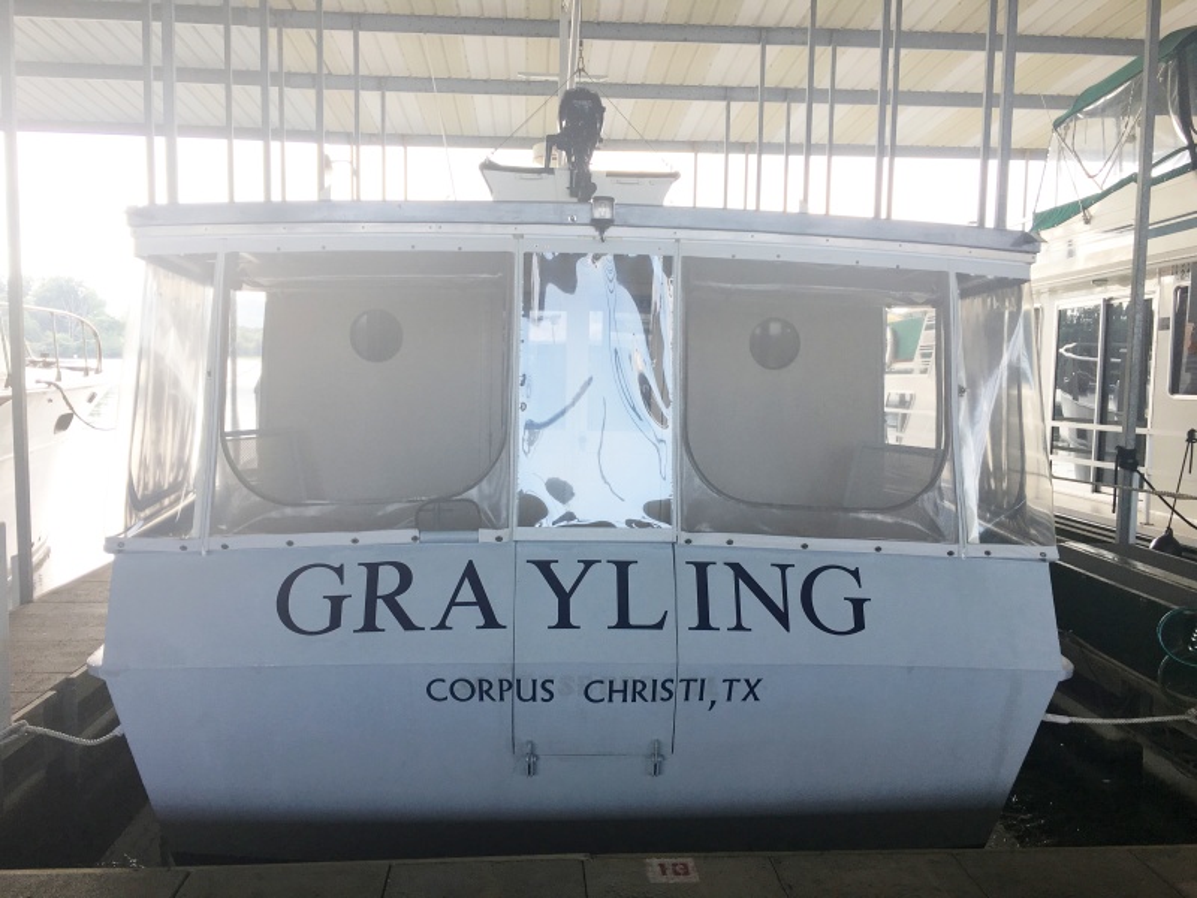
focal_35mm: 29
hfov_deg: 61.7
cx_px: 598
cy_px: 449
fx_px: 1003
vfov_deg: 48.2
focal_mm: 4.15
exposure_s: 1/135
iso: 25
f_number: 2.2
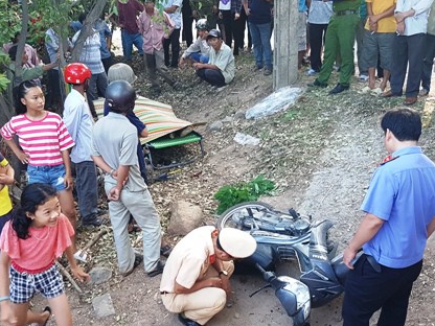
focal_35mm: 40
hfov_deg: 46.8
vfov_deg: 35.9
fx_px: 503
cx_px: 227
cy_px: 189
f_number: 1.7
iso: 80
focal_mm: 4.2
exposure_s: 1/60
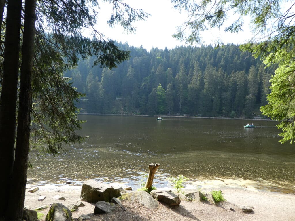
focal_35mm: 24
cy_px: 110
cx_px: 148
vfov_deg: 56.8
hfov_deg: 71.6
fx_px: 205
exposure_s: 1/200
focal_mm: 4.3
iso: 80
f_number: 3.3
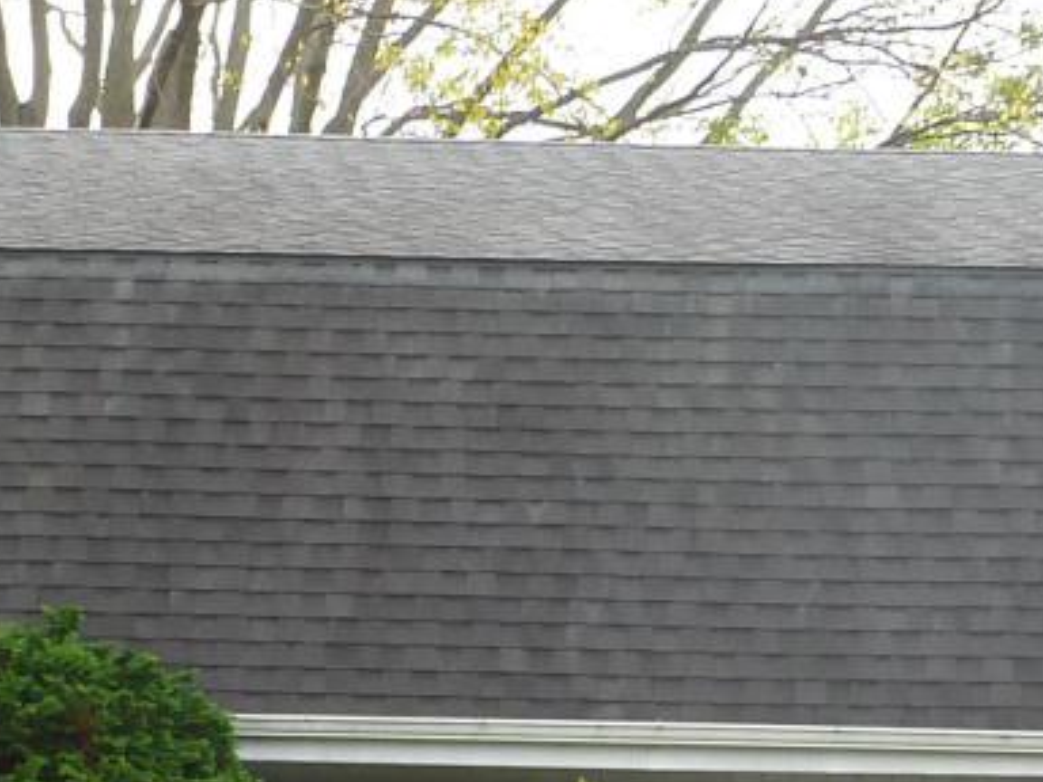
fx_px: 4339
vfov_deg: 10.1
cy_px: 942
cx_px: 739
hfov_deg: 13.7
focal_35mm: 144
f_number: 3.6
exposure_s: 1/60
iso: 80
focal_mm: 6.1
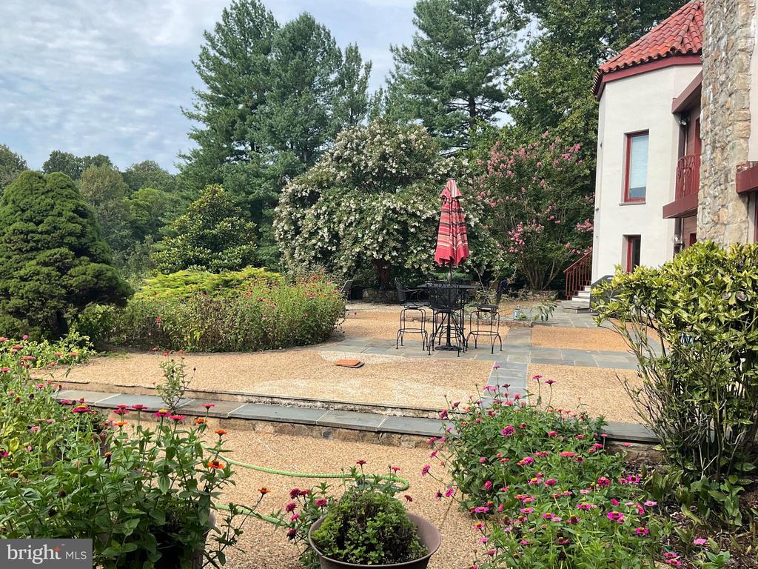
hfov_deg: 61.7
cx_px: 379
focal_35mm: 29
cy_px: 284
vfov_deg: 48.2
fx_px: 635
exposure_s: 1/898
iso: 25
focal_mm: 3
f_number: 1.8
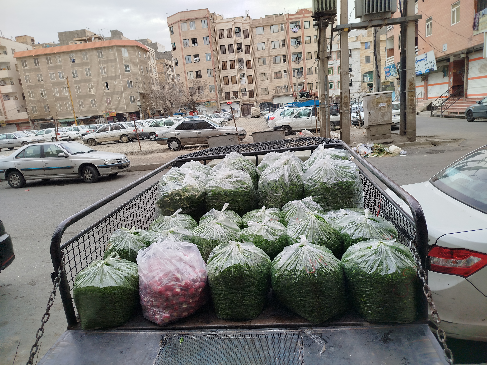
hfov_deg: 71.6
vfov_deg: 56.8
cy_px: 182
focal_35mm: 24
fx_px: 338
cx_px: 244
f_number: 1.7
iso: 50
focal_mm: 5.31
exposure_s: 1/294
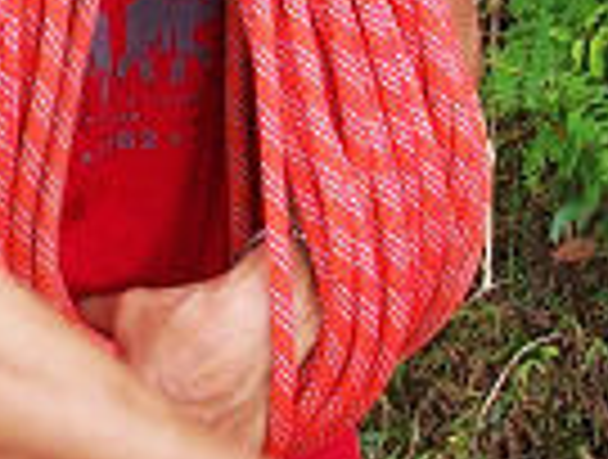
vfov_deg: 8.1
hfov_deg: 10.9
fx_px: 3188
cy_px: -254
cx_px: 153
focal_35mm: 181
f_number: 3.1
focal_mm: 6.3
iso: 80
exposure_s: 1/200
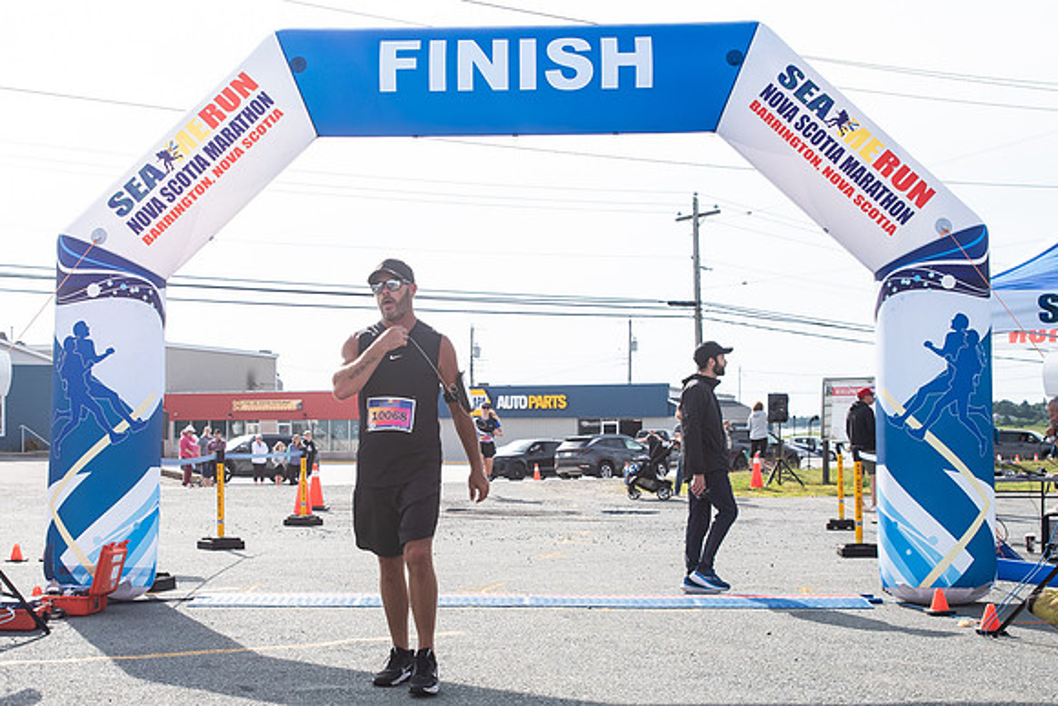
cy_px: 398
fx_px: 1509
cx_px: 434
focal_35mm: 51
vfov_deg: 26.3
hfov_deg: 38.5
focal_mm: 32
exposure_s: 1/3200
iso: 800
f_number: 4
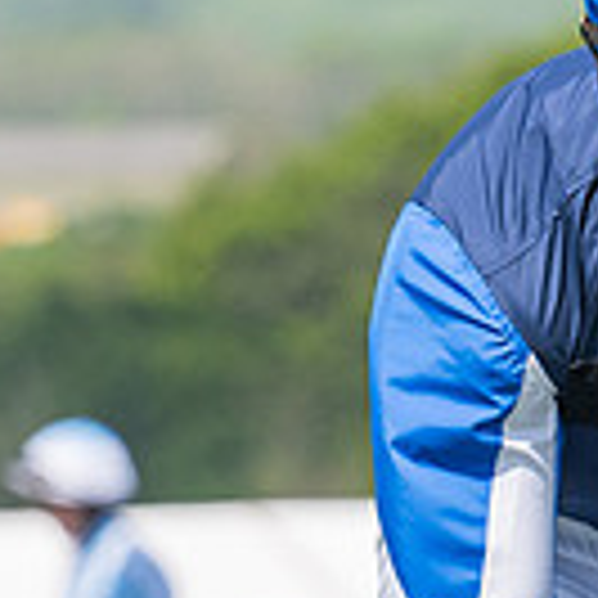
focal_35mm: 1199
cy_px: 472
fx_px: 23434
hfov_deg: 1.5
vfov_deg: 1.5
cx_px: 1035
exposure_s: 1/1600
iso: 200
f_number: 5
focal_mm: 160
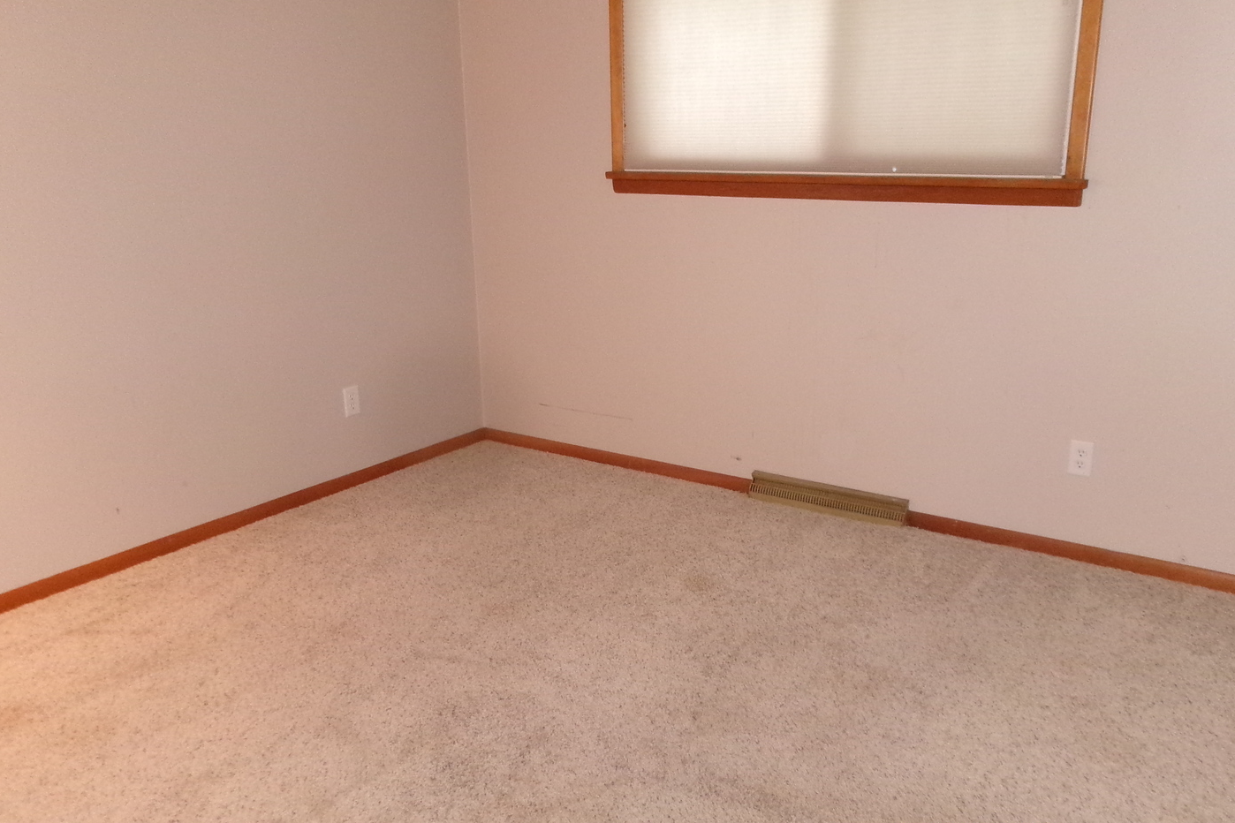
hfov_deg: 61.9
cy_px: 472
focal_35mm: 30
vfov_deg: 43.5
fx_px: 1029
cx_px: 624
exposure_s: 1/34
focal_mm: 5.1
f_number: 3.9
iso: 640
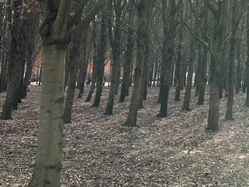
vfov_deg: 14.7
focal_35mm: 97
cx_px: 336
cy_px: -44
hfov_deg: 18.6
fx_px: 698
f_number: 1.78
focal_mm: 6.86
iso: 80
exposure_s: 1/2155
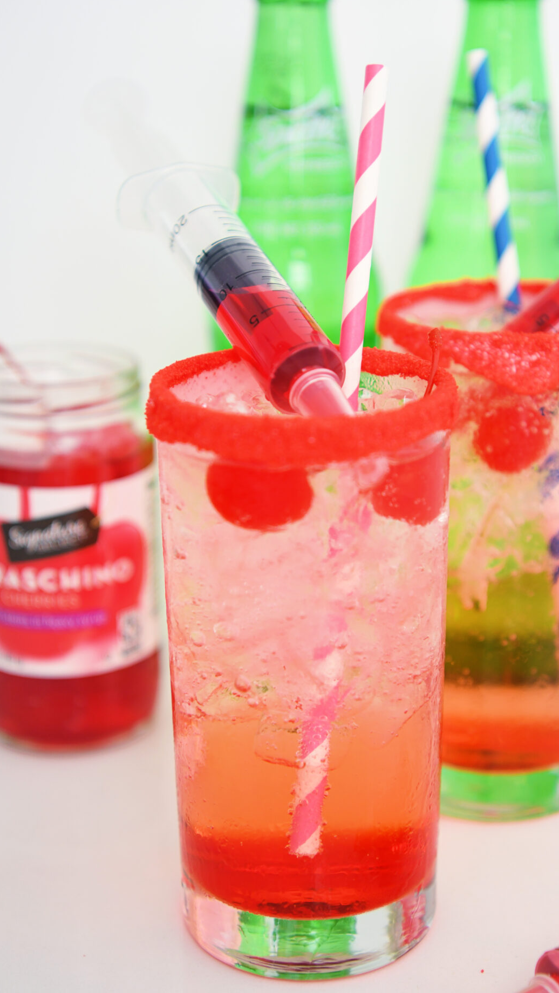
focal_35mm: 67
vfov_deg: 31.4
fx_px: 1765
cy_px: 505
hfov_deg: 18.0
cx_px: 338
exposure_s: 1/125
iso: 400
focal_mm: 46
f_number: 2.8
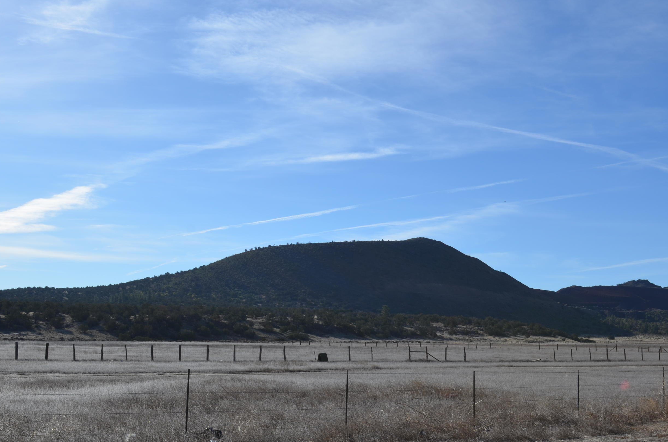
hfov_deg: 44.6
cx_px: 335
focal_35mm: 44
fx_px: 815
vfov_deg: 30.4
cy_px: 237
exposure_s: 1/320
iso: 100
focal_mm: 24
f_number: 9
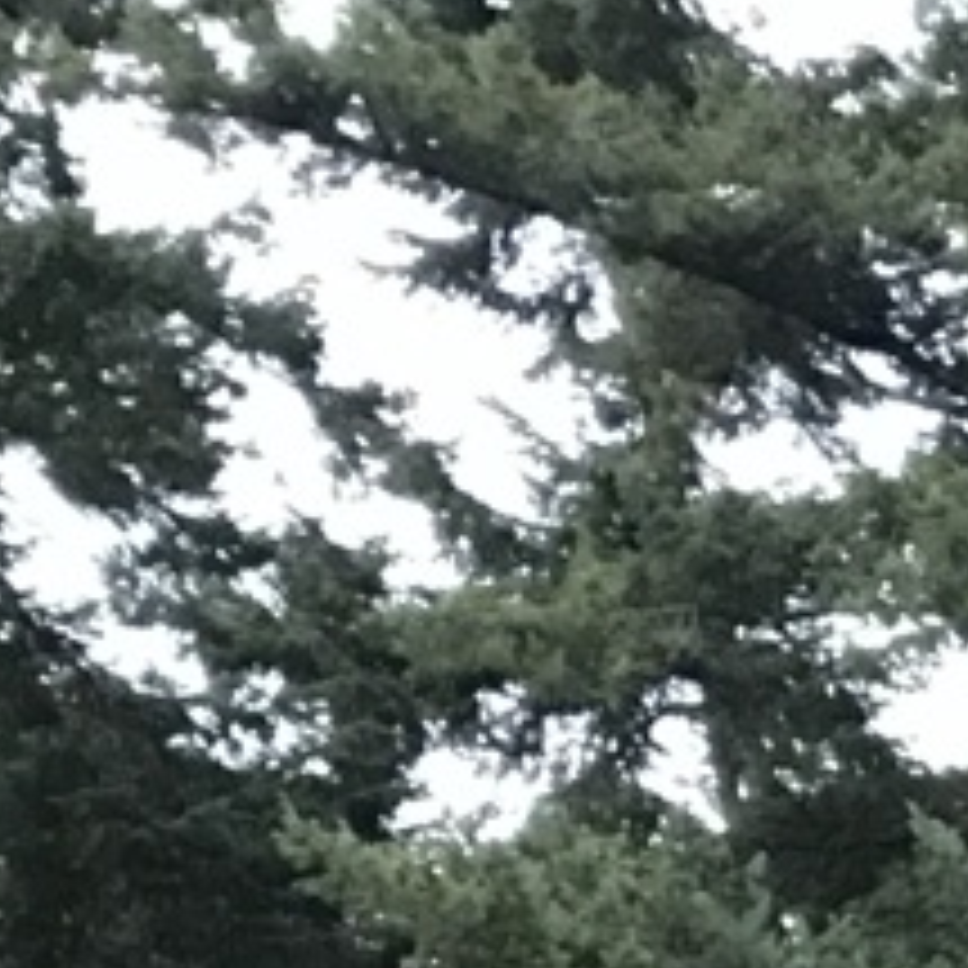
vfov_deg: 8.4
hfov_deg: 8.5
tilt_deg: +4.2
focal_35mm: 184
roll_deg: +1.4
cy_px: 2611
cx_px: 2521
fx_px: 5821
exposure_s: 1/15
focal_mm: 3.99
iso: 80
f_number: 1.8
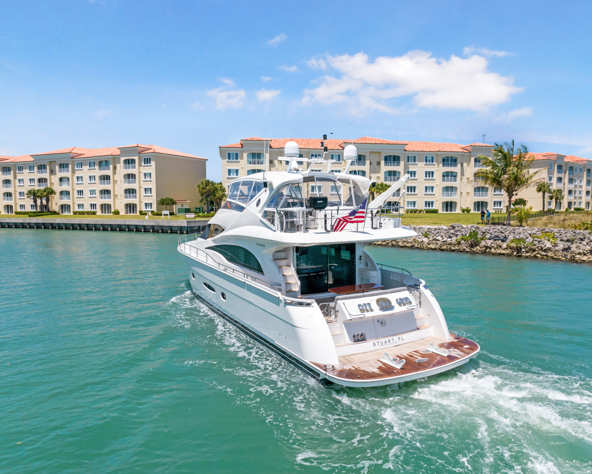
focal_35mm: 25
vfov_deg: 56.8
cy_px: 236
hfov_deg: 67.9
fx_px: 438
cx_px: 324
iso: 140
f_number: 2.8
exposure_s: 1/800
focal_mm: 8.38
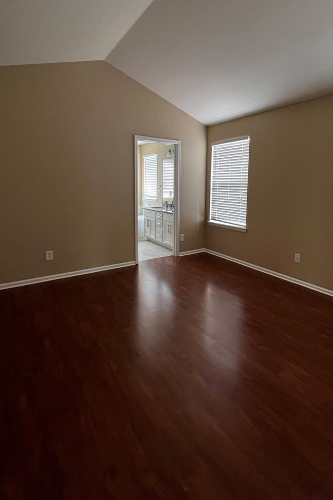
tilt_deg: -6.1
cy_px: 214
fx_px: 236
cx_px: 181
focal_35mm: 17
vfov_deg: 92.6
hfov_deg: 70.3
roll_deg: -1.1
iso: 160
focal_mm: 1.57
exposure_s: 1/60
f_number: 1.8
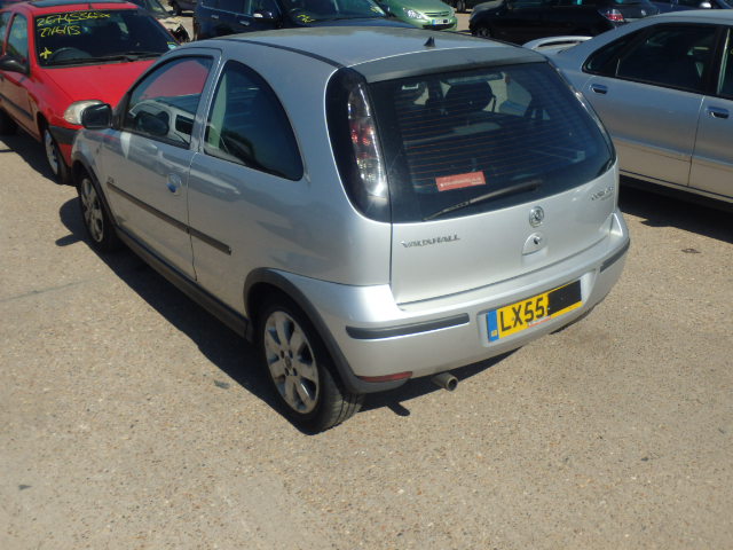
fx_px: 720
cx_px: 366
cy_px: 275
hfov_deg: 54.0
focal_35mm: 34
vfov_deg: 41.8
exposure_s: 1/250
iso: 200
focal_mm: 6.1
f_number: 13
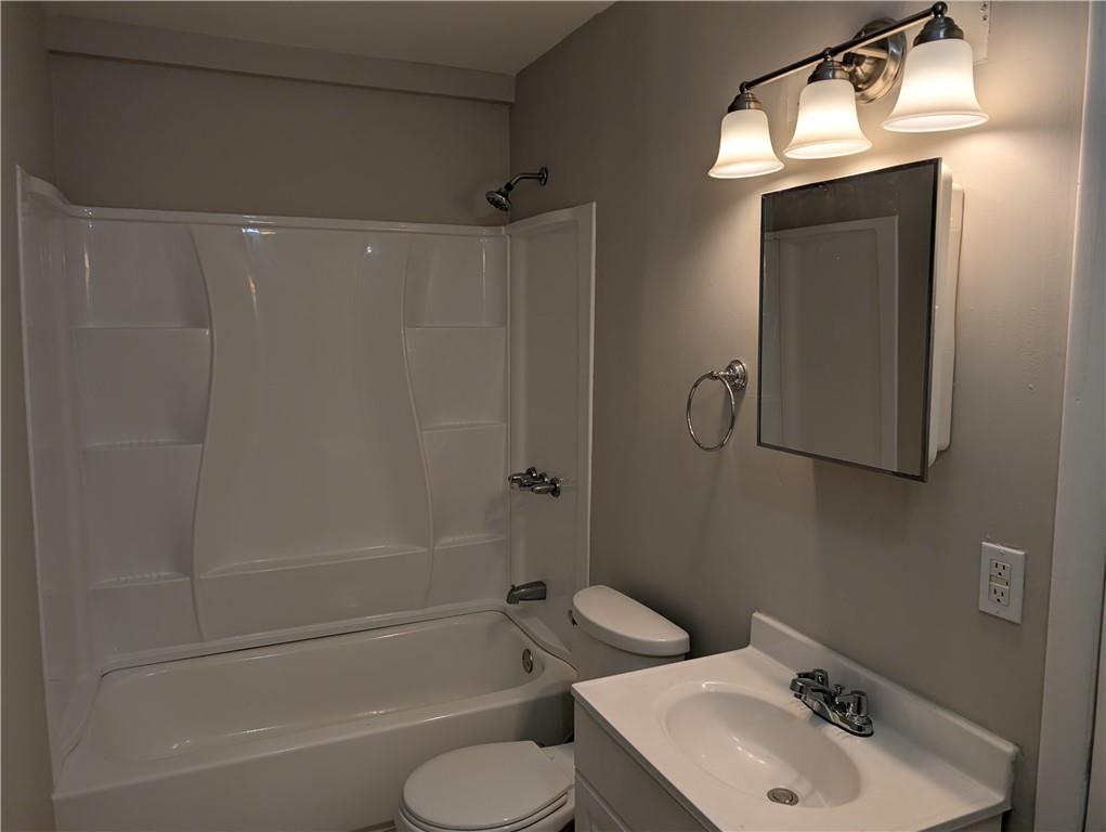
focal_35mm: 24
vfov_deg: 56.9
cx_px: 553
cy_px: 416
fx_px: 768
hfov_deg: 71.5
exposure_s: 1/120
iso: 19
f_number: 1.68
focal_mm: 6.9
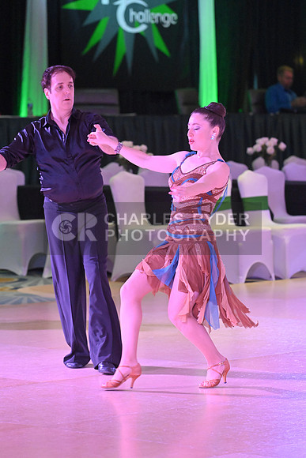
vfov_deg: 11.4
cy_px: 229
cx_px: 153
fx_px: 2293
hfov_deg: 7.6
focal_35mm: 180
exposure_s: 1/400
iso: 8000
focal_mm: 180
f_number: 5.6
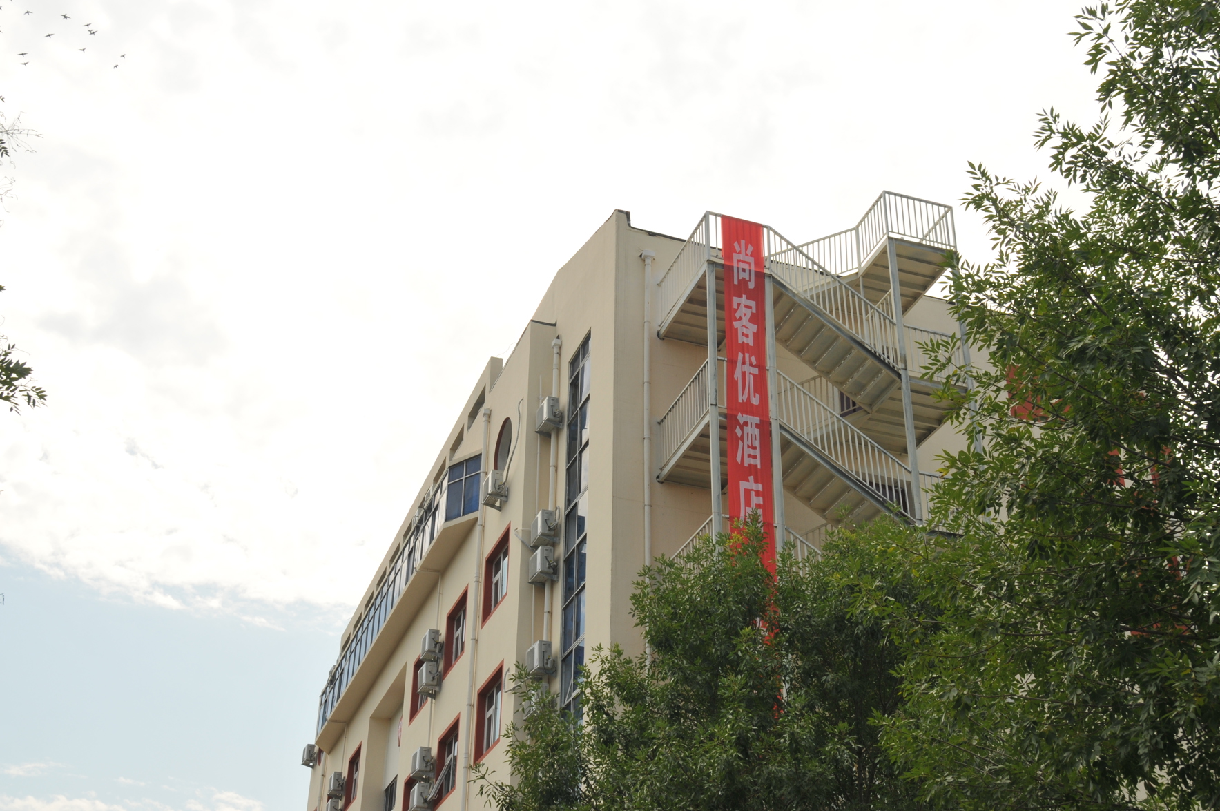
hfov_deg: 45.0
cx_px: 610
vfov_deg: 30.8
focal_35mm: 44
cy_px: 406
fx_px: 1473
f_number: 11
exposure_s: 1/250
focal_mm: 29
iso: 200
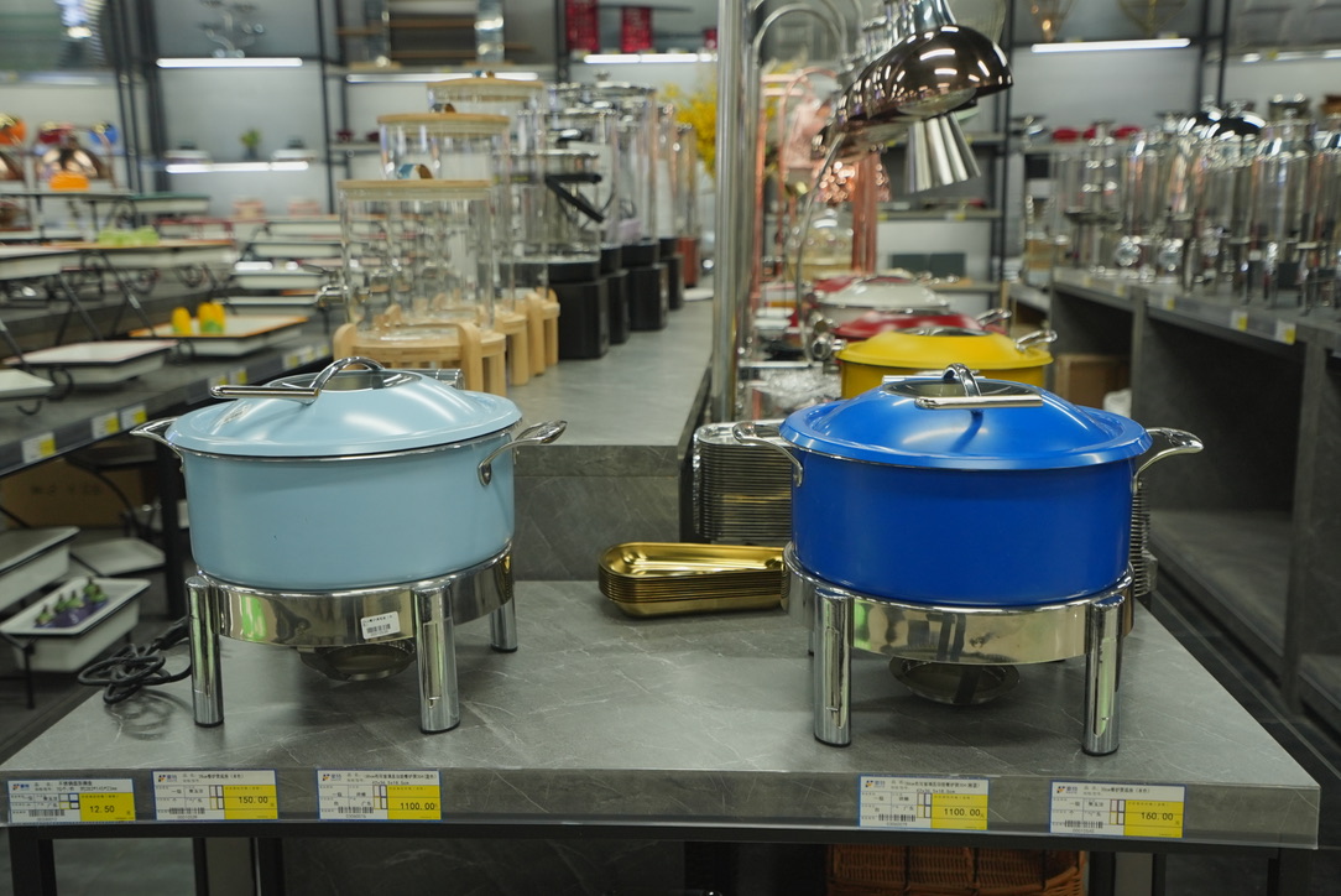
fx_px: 1304
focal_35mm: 35
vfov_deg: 37.9
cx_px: 670
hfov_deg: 54.4
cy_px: 448
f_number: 4
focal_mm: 35
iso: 1250
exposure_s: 1/100
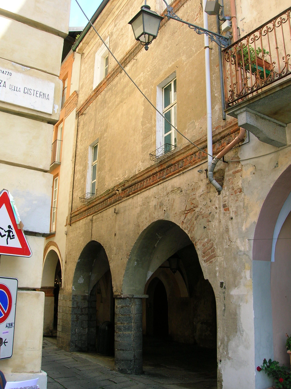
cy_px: 194
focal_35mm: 34
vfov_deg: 54.0
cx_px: 146
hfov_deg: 41.7
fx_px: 382
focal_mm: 5.7
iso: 50
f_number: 4.9
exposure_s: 1/62.1
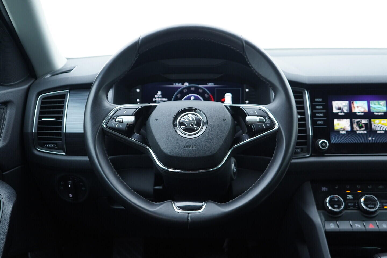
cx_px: 194
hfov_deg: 53.1
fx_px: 387
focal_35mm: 36
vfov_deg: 36.9
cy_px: 129
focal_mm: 24
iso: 250
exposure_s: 1/40
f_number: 2.8
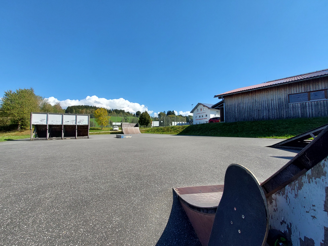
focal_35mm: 13
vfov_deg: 89.9
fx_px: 123
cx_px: 164
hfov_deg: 106.2
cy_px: 123
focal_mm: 1.42
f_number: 2.2
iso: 64
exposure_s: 1/1360
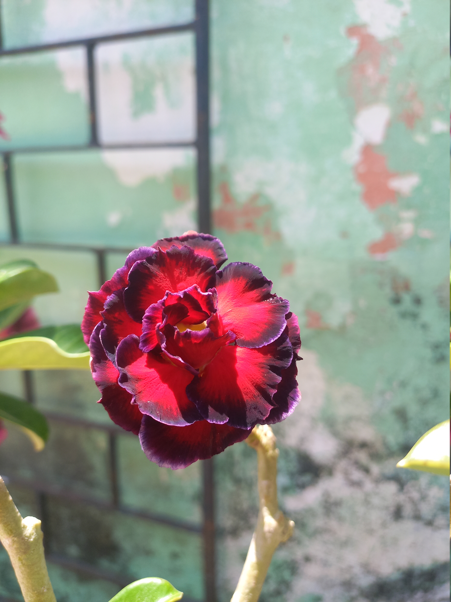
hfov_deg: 54.9
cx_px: 226
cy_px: 301
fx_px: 434
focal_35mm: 25
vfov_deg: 69.4
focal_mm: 4.65
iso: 50
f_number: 1.8
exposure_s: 1/243
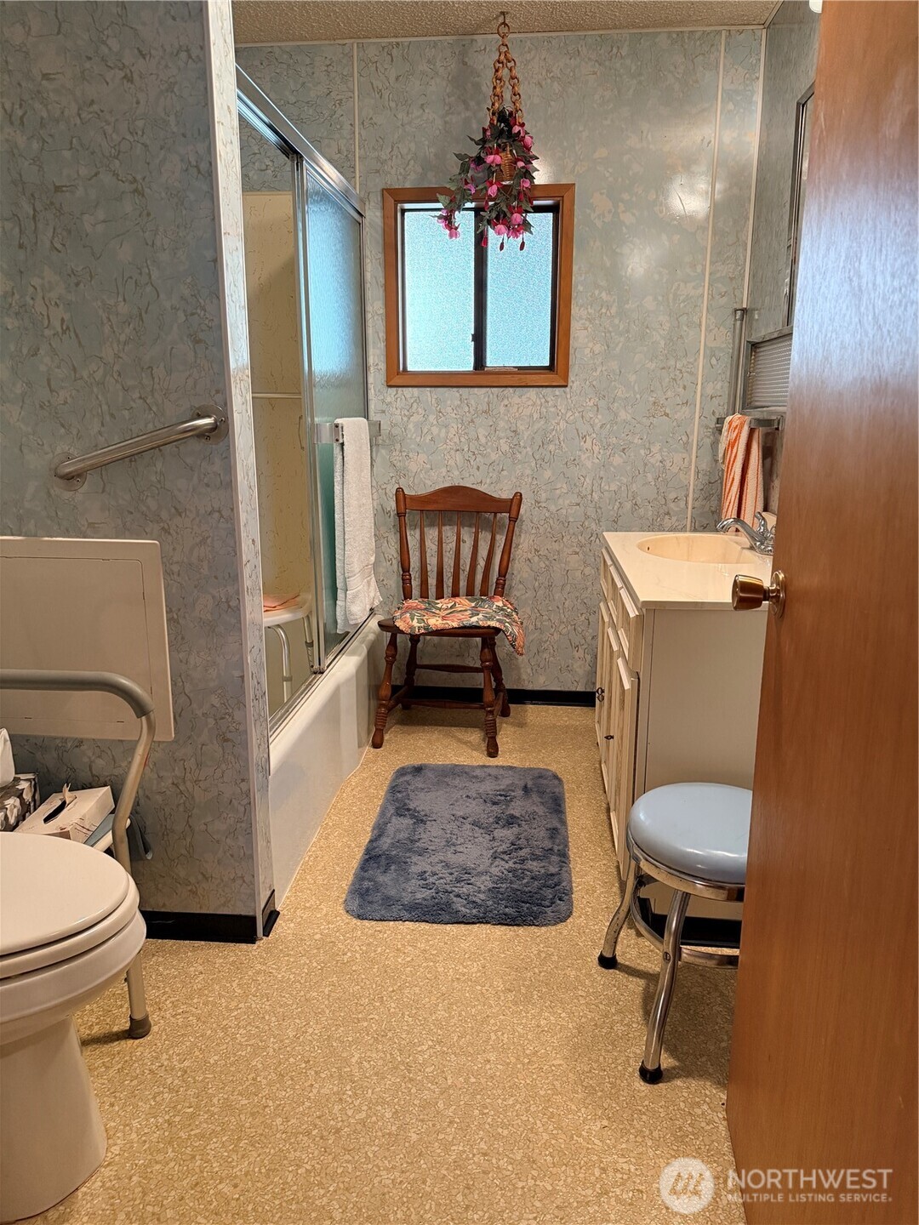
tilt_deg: -13.0
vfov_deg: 71.6
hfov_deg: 56.8
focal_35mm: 24
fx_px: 850
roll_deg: -0.6
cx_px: 460
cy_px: 612
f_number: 1.78
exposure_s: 1/60
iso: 400
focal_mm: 6.76
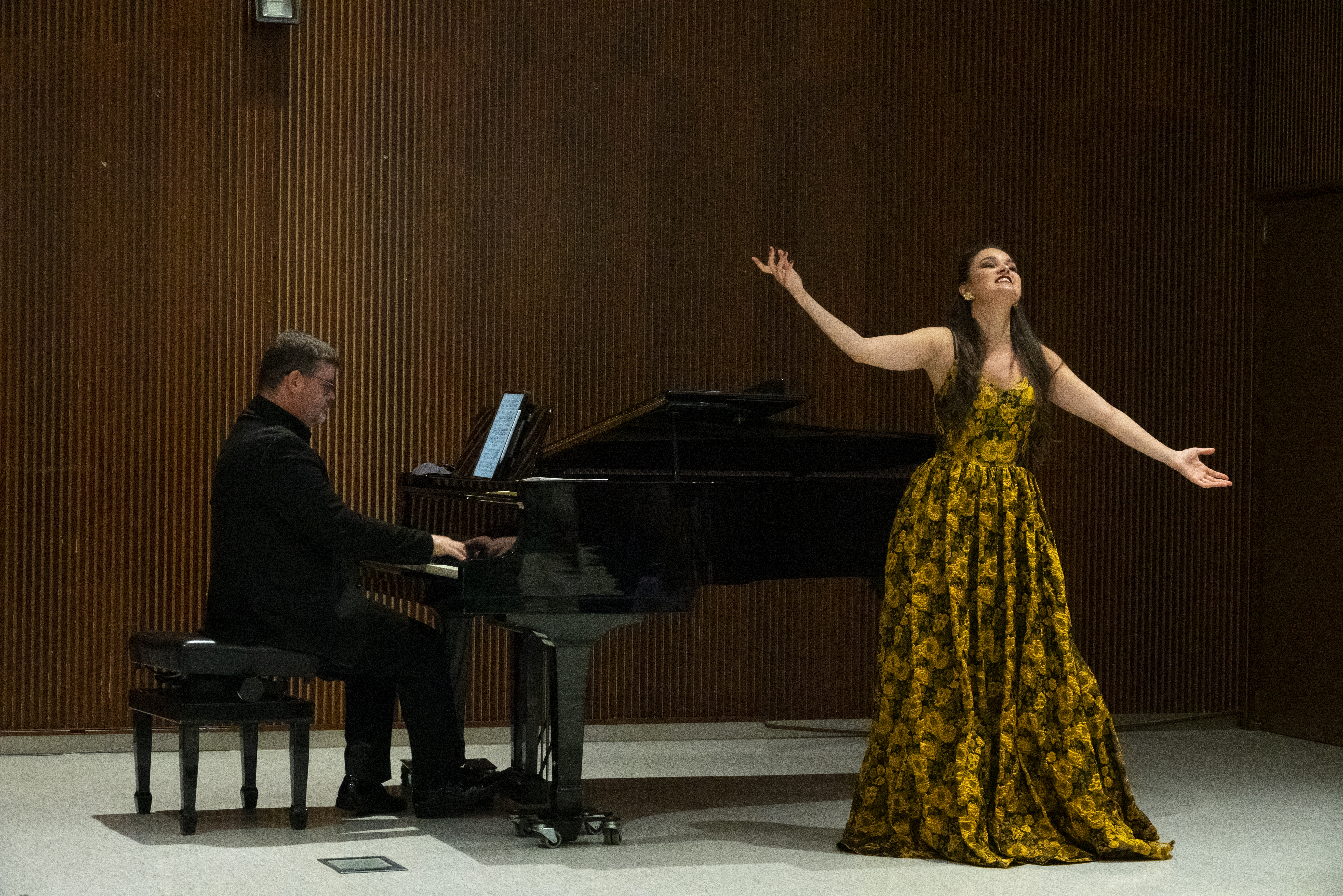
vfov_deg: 17.7
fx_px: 2872
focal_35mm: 77
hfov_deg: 26.3
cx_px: 672
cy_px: 448
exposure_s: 1/100
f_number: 3.5
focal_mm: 28.07
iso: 3200
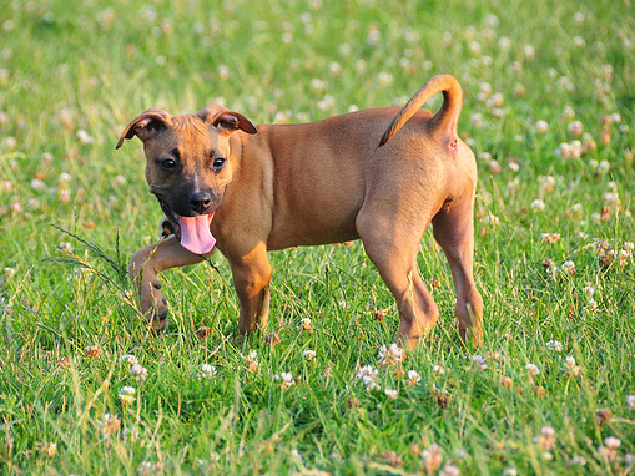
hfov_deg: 6.0
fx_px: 6018
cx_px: 292
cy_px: 237
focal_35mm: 328
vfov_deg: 4.5
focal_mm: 200
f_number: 6.3
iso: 800
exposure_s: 1/400
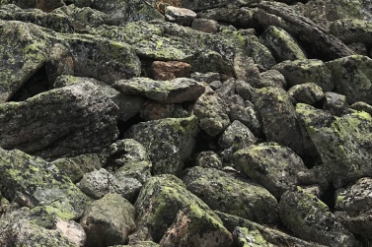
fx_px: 847
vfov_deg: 15.4
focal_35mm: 82
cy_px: -121
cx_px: -106
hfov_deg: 22.3
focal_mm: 4.15
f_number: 2.2
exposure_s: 1/2959
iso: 25
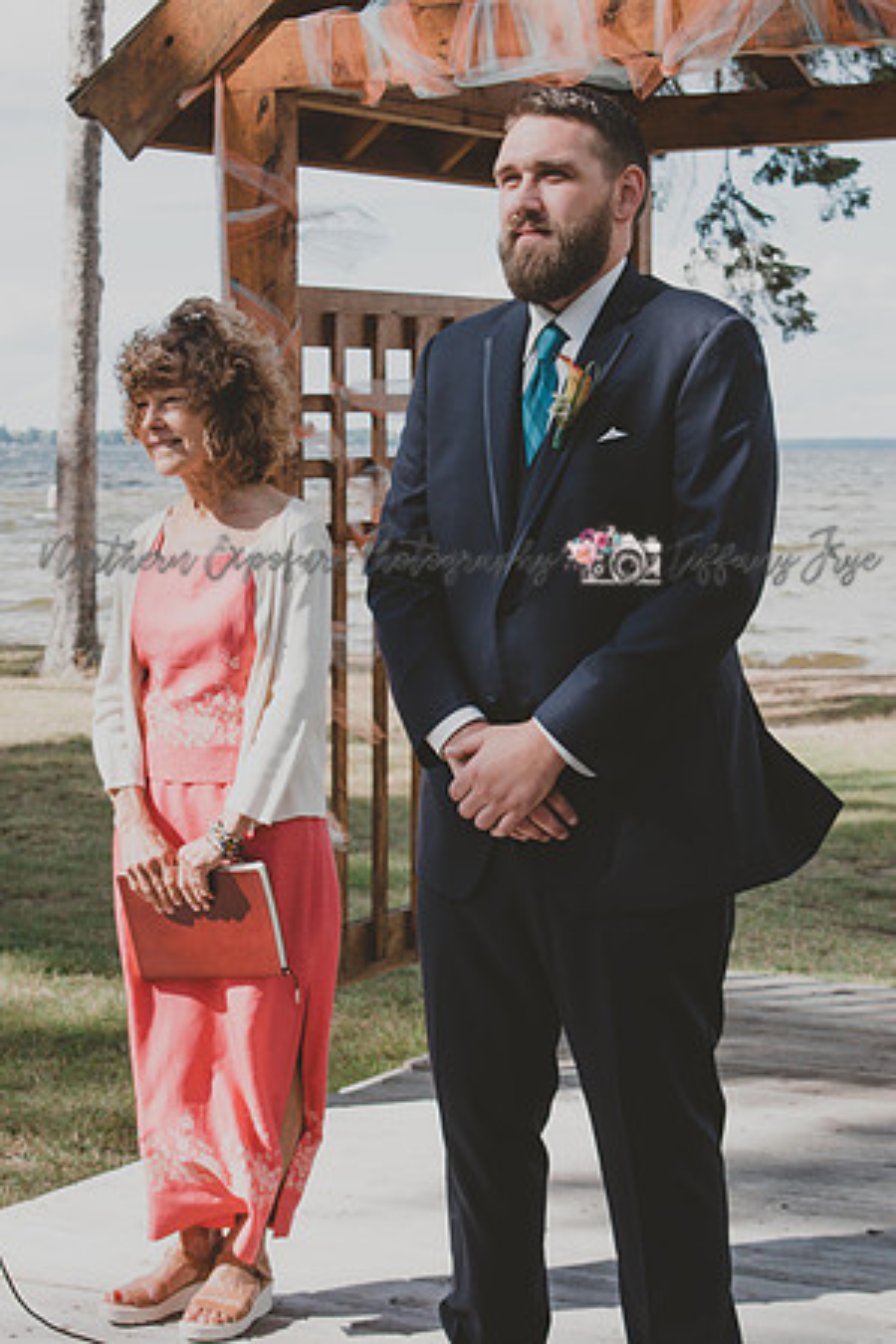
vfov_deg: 26.0
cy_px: 672
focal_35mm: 78
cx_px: 448
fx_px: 2912
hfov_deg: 17.5
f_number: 9
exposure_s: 1/320
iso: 200
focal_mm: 52
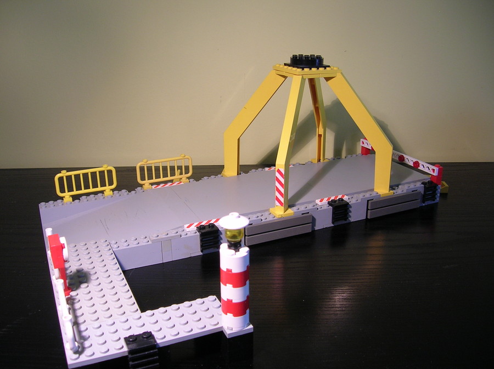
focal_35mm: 34
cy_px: 184
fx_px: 485
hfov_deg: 54.0
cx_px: 247
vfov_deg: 41.7
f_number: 2.9
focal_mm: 5.7
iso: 50
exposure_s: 1/10.5
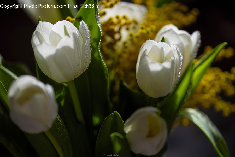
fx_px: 588
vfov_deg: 15.2
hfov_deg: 22.6
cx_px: 118
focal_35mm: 90
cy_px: 78
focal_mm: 90
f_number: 3.3
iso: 100
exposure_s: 1/640
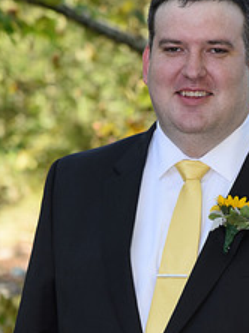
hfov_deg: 4.9
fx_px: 2902
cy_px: 342
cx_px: 197
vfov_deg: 6.5
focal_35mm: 302
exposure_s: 1/200
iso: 640
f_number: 5.6
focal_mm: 120
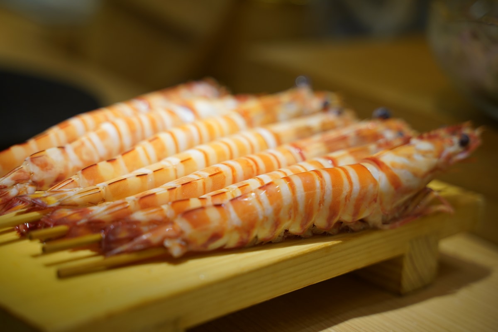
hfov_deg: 27.0
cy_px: 166
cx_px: 249
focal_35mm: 75
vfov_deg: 18.2
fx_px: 1037
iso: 400
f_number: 4
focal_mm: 75
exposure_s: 1/80
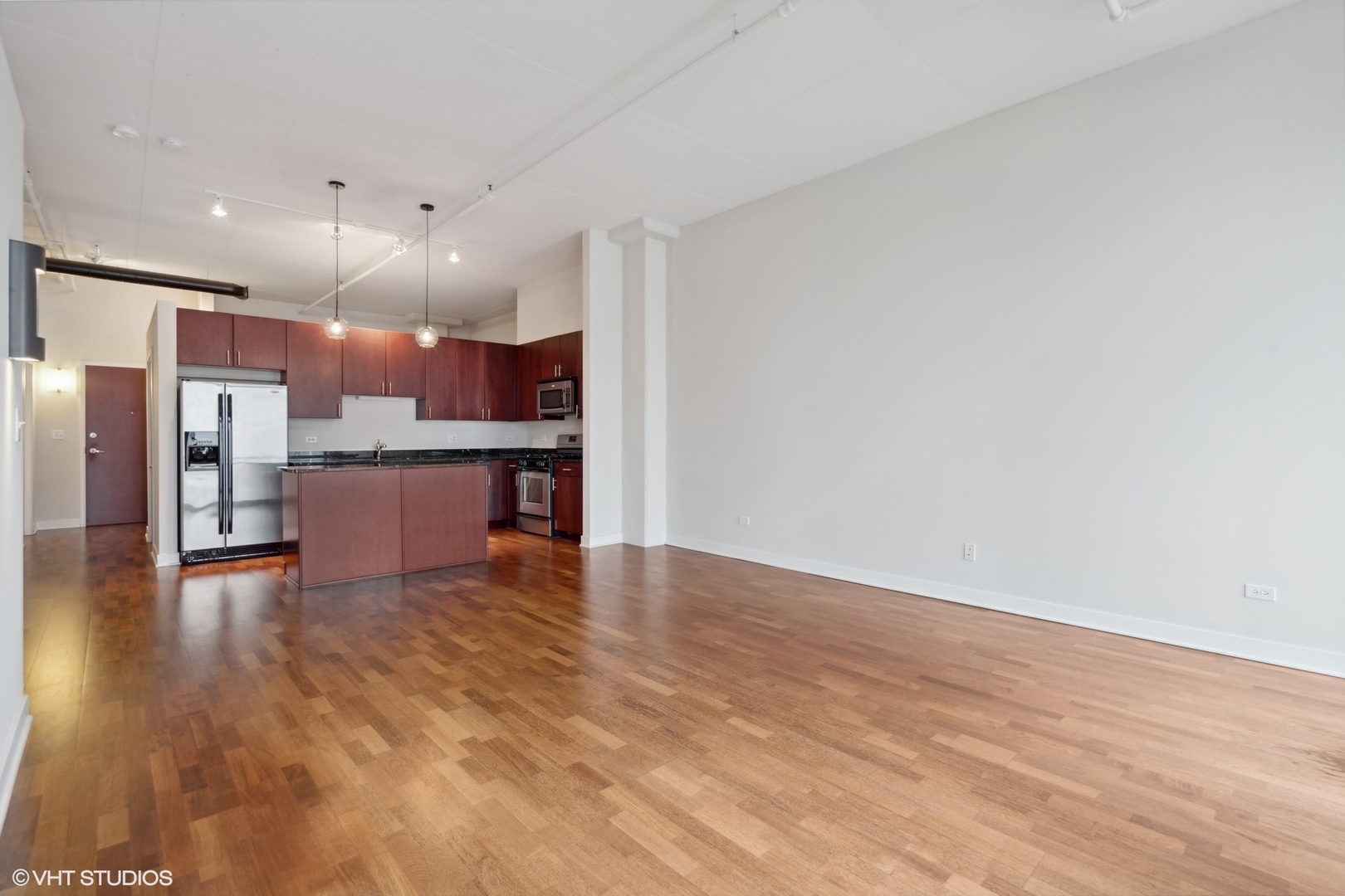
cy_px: 448
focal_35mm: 16
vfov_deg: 73.7
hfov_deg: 96.7
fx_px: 598
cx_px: 672
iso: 320
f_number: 8
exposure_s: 1/3.33
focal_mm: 16
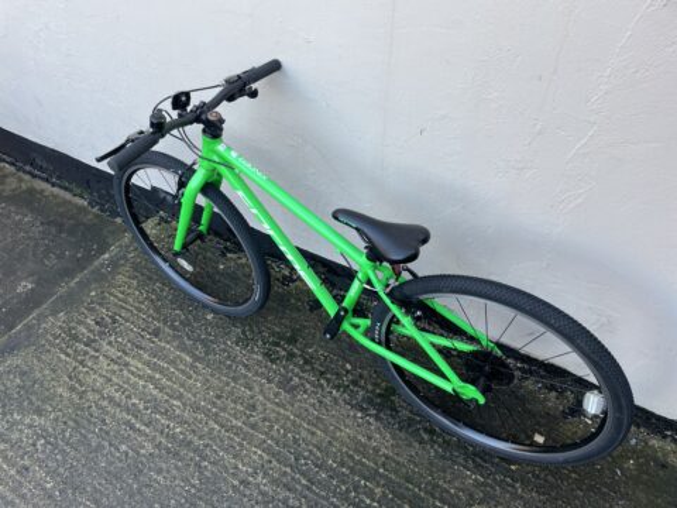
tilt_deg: -44.7
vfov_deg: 53.1
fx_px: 508
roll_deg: +3.8
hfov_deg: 67.3
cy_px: 254
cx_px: 338
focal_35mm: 26
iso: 32
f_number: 1.6
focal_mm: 4.2
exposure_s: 1/121
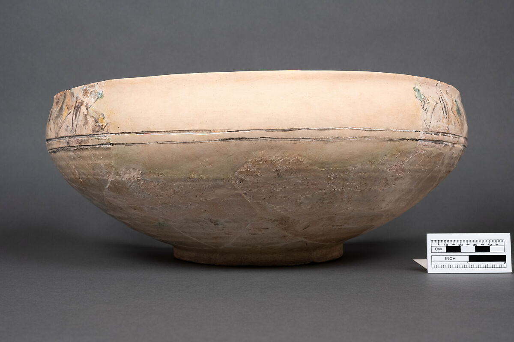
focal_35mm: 50
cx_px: 257
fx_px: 714
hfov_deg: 39.6
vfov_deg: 27.0
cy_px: 171
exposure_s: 1/20
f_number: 14
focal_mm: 50
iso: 640
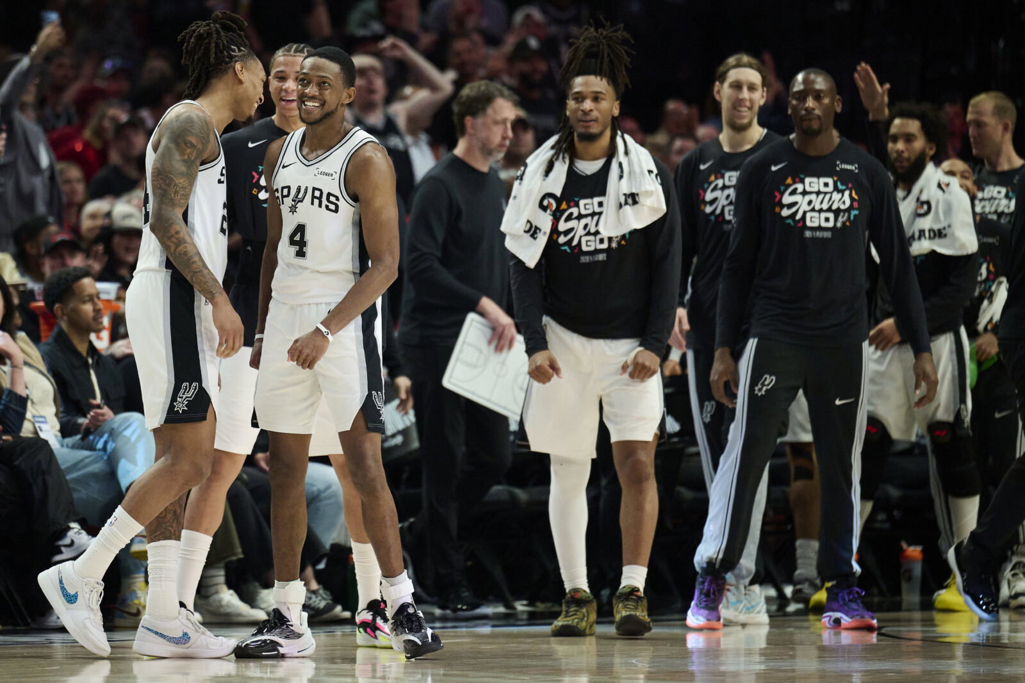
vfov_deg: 6.9
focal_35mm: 200
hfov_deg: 10.3
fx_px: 5695
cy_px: 342
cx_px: 512
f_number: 2.8
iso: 4000
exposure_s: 1/1919
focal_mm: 200
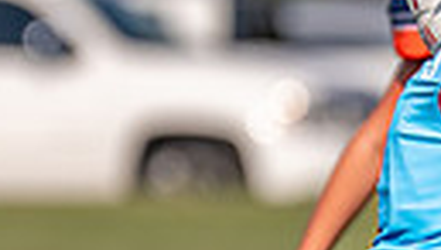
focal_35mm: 1728
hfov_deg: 1.2
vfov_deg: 0.7
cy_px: 287
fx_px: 20236
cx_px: 496
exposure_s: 1/5000
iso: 160
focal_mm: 200
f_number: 2.8
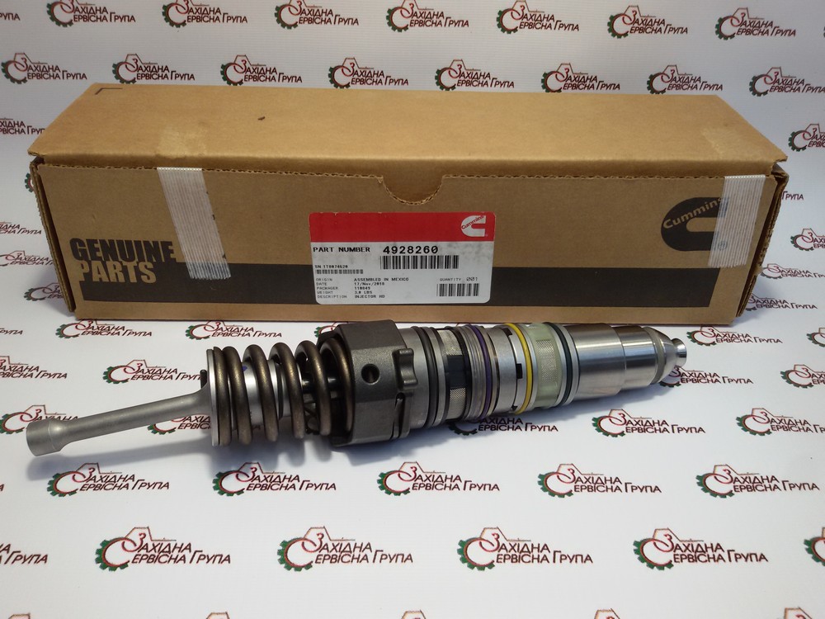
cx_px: 412
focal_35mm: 31
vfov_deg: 45.4
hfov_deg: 58.4
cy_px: 310
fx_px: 739
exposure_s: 1/33
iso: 40
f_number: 2.4
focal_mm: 2.93
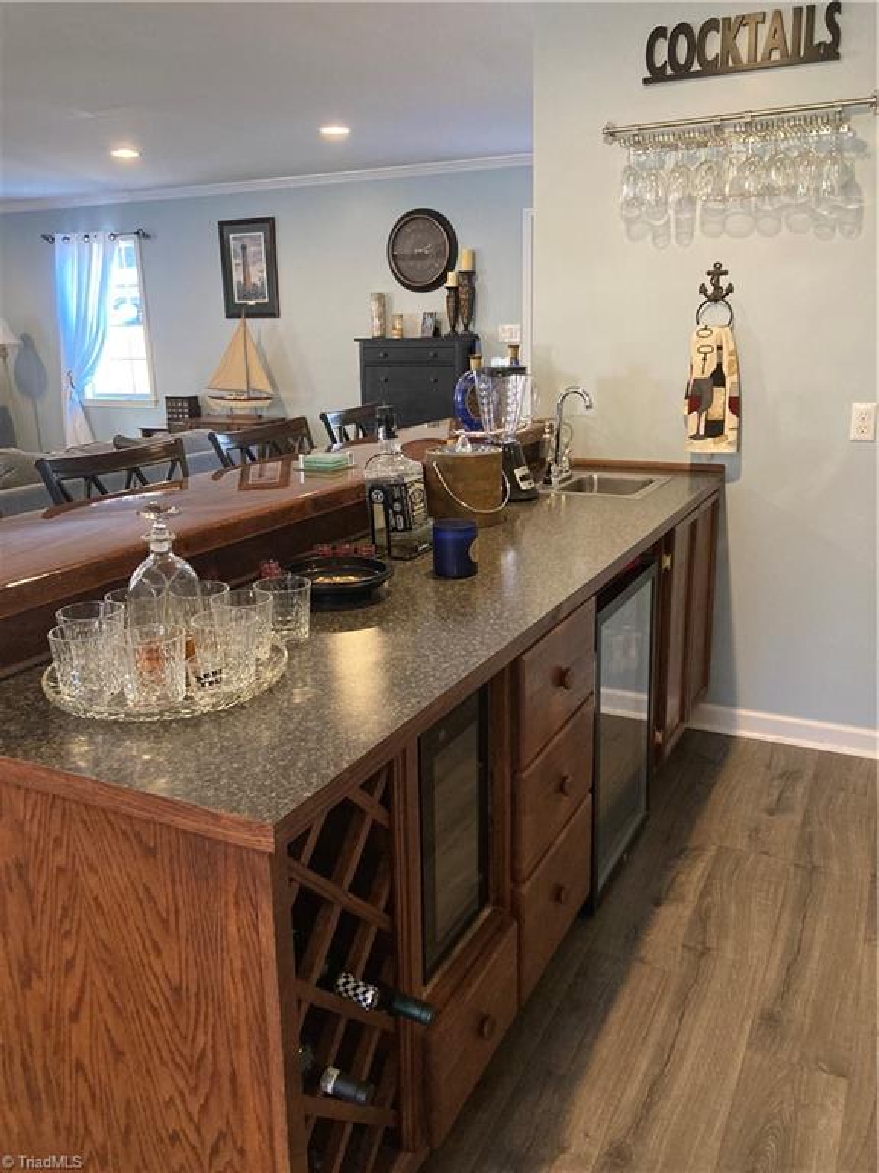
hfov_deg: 49.7
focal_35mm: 28
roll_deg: +1.1
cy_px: 586
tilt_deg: -14.5
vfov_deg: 63.4
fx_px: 948
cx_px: 440
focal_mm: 3.99
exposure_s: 1/40
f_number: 1.8
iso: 320
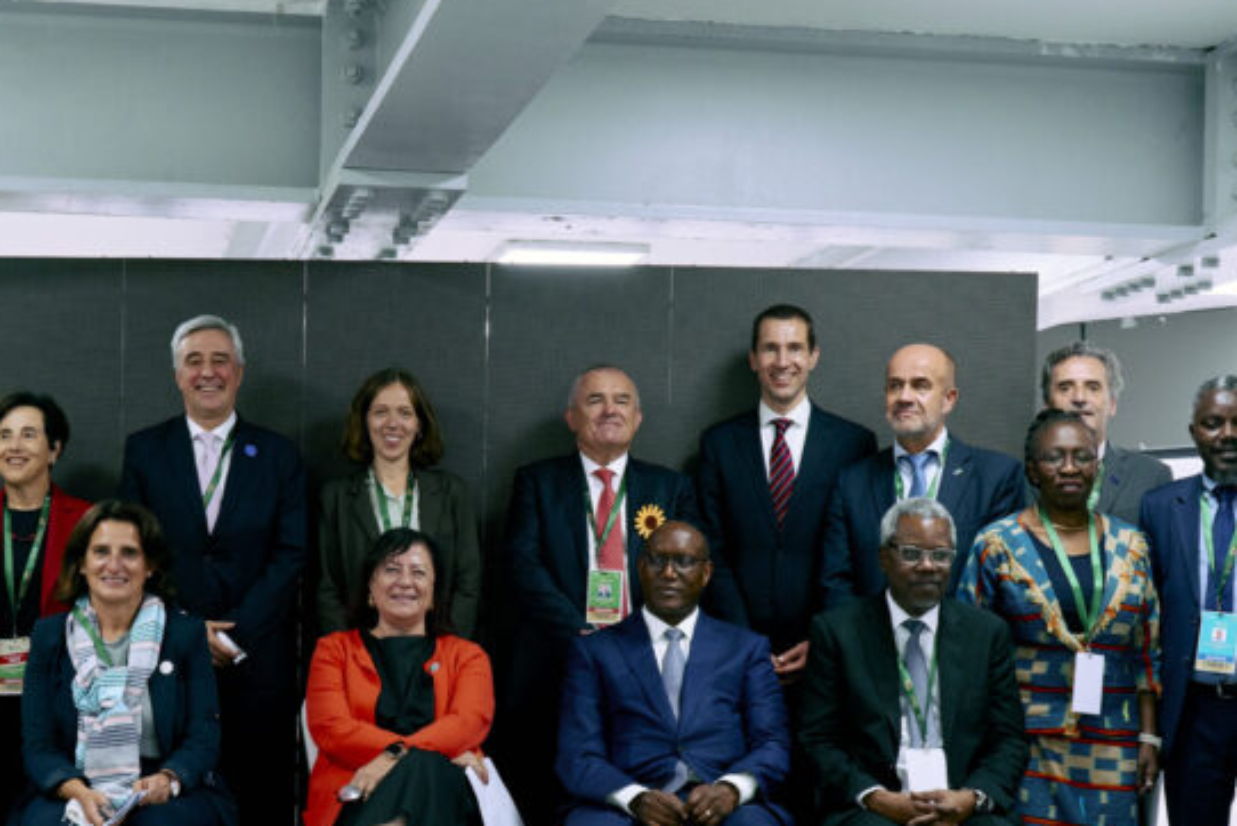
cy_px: 633
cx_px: 472
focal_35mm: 71
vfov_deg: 19.1
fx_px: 2441
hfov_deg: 28.3
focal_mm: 36
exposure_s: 1/100
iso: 1000
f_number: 4
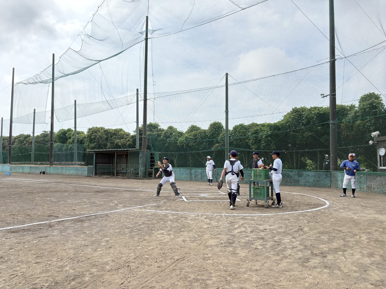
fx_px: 290
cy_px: 144
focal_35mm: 26
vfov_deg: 53.1
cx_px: 193
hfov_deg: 67.3
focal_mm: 5.96
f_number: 1.6
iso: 64
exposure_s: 1/1337
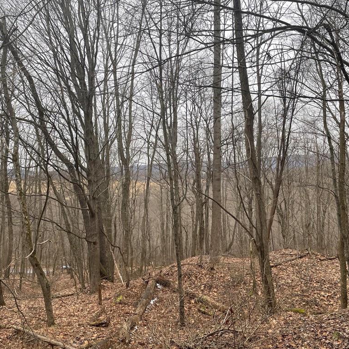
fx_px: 354
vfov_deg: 52.5
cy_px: 175
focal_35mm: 31
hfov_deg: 52.5
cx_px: 166
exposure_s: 1/278
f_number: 1.6
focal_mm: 4.2
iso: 32
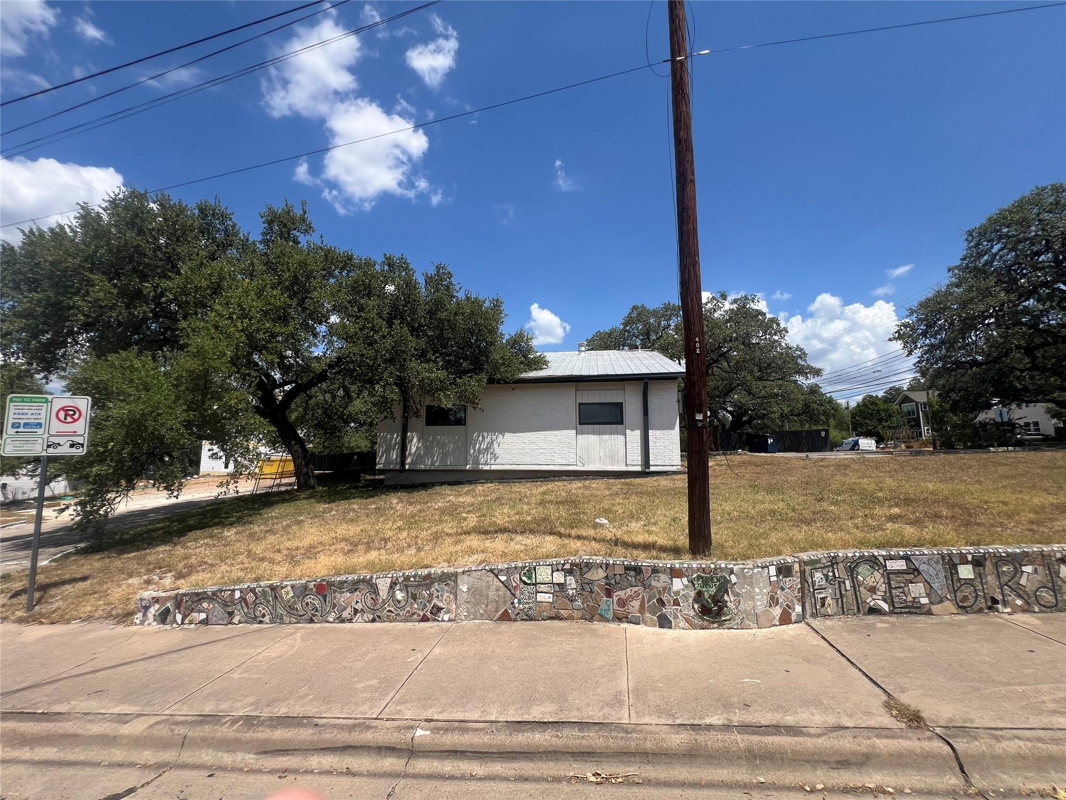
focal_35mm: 13
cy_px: 400
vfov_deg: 89.9
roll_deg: -0.5
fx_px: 400
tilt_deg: +7.7
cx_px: 533
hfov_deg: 106.2
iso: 32
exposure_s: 1/1783
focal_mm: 1.57
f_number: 1.8
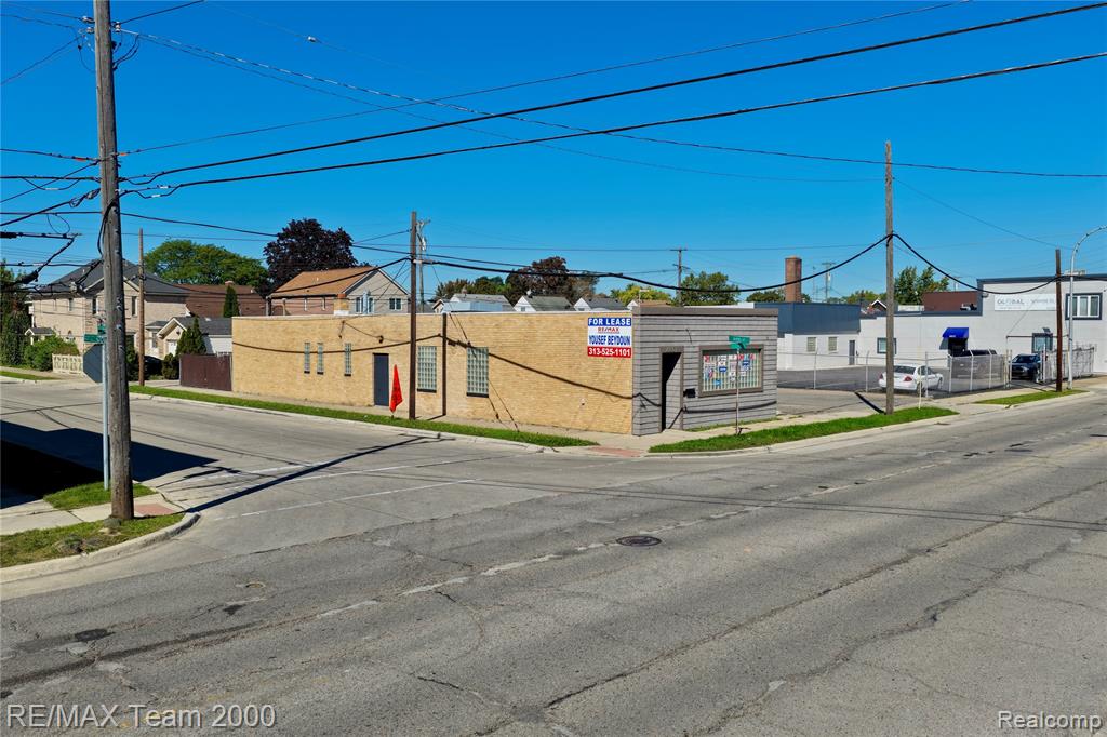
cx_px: 554
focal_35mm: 28
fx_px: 861
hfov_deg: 65.5
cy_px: 368
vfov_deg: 46.4
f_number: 2.8
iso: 125
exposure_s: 1/2000
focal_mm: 14.45
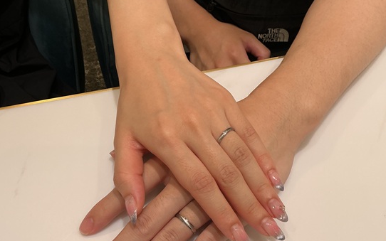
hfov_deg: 56.7
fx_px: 358
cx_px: 184
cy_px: 155
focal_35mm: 34
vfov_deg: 37.0
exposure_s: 1/179
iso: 20
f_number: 1.8
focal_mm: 3
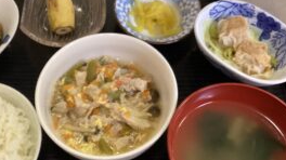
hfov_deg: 42.7
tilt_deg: -61.8
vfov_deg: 24.9
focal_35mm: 48
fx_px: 364
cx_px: 112
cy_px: 86
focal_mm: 3.3
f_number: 2.4
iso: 250
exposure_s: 1/40
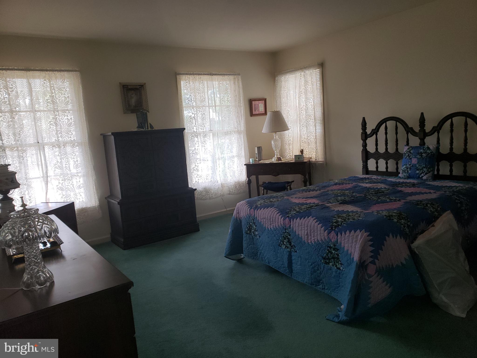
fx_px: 358
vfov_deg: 53.1
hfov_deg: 67.3
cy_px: 179
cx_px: 238
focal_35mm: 26
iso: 100
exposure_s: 1/60
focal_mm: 4.3
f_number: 2.4
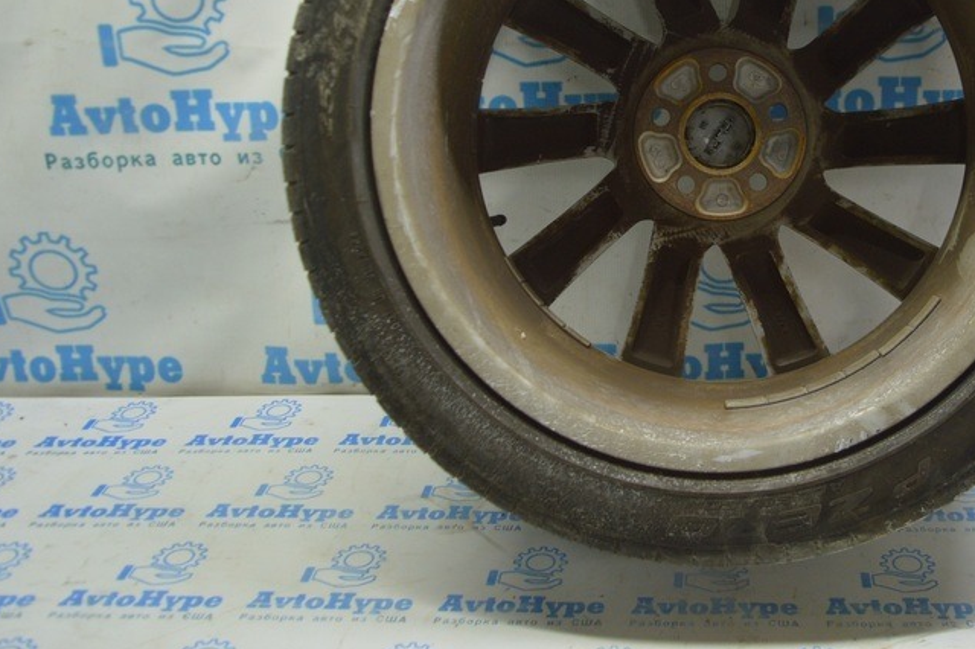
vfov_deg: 27.6
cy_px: 150
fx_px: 1299
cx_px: 673
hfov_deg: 40.5
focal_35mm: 48
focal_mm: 20
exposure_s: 1/40
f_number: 3.5
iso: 400
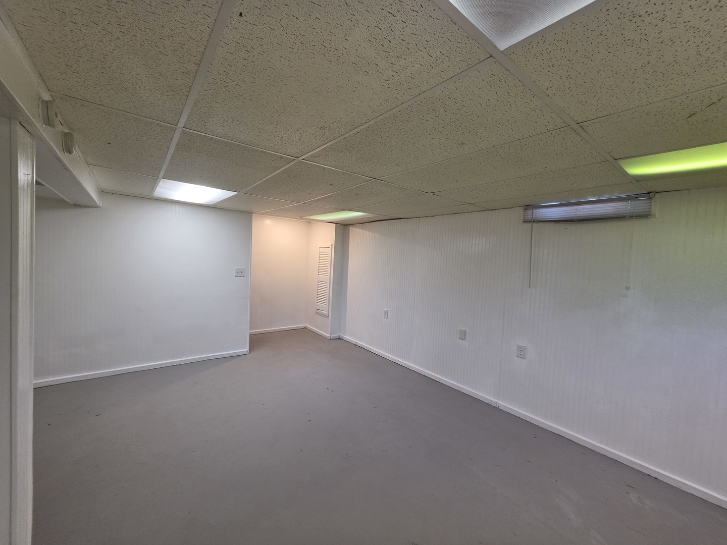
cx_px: 364
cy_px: 272
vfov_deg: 89.9
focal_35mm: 13
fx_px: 273
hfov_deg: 106.2
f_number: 1.9
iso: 250
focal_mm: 2.2
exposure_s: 1/120
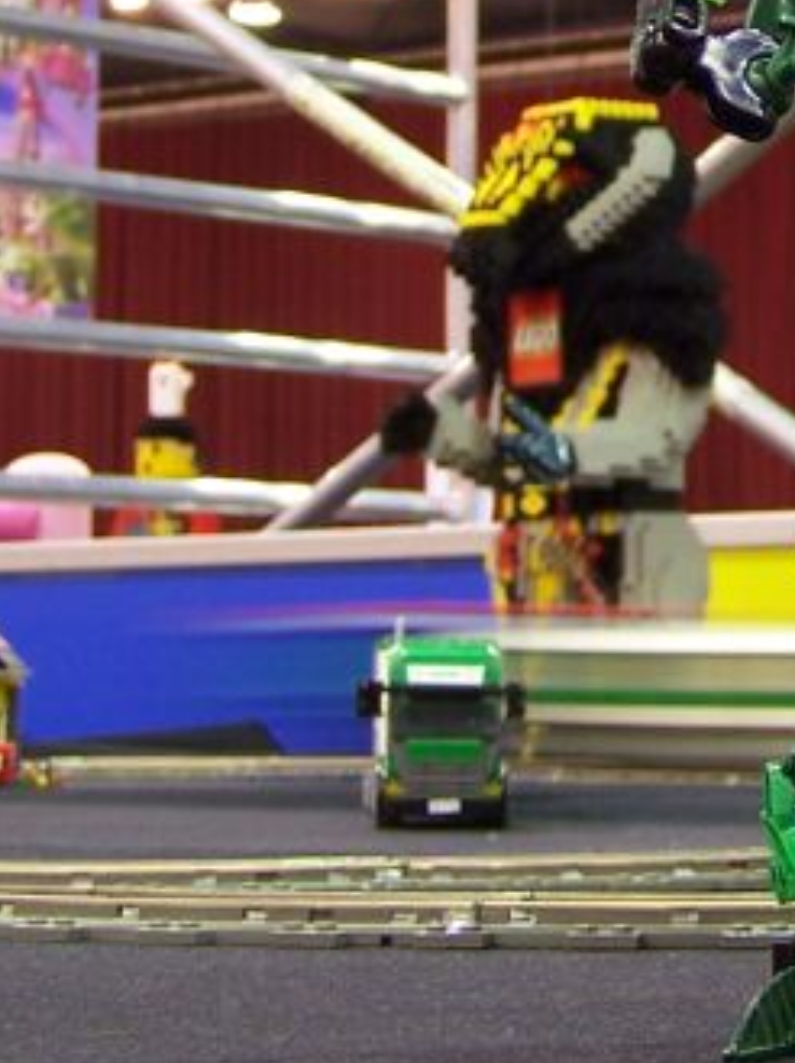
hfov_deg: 10.9
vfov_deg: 14.5
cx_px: 863
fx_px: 4111
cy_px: 19
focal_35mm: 134
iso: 80
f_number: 2.9
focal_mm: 7.1
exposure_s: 1/2
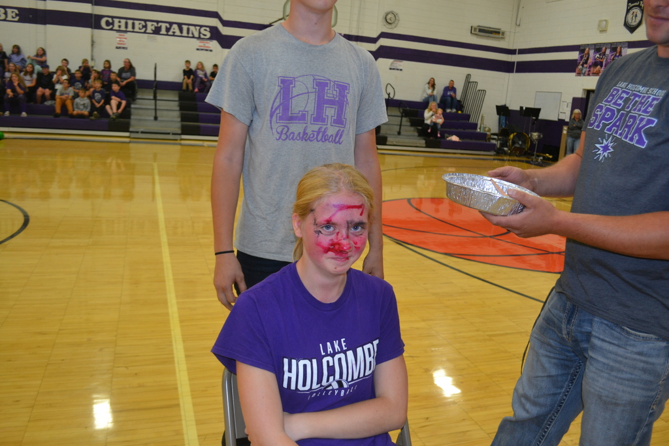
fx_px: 558
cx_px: 334
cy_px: 223
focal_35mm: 30
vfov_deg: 43.6
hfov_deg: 61.9
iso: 560
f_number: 3.8
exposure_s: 1/60
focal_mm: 20
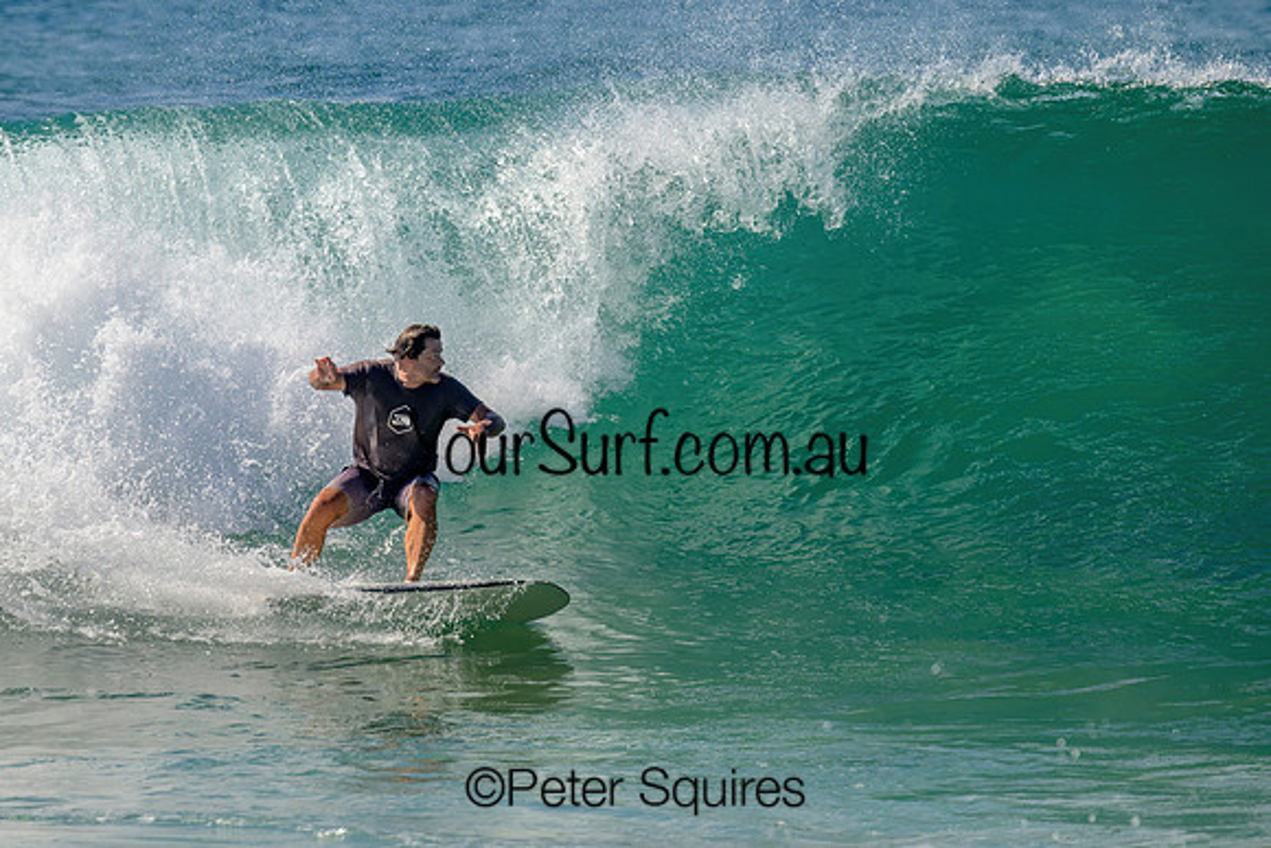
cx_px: 544
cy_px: 355
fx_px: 24473
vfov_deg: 2.0
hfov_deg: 3.0
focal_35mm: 693
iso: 560
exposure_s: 1/2000
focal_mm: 550
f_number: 11
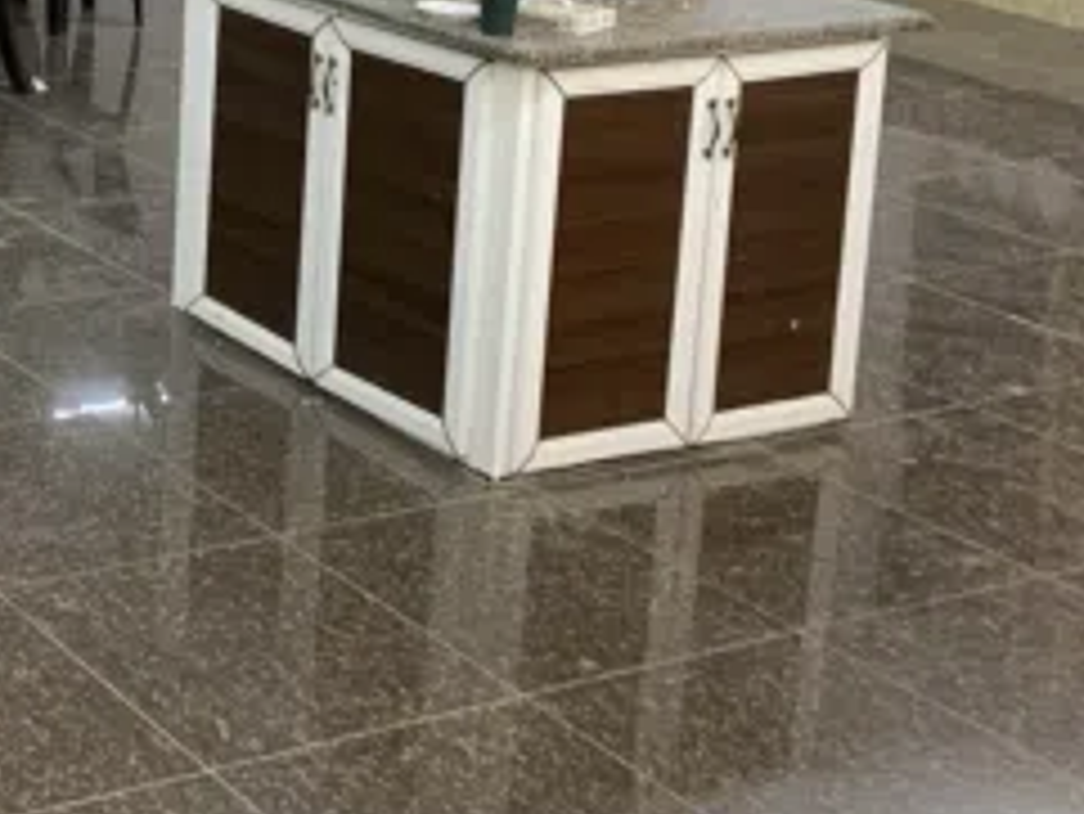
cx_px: -351
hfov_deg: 24.4
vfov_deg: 20.1
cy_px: -130
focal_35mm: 69
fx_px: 2162
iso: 100
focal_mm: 4.25
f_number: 1.8
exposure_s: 1/100
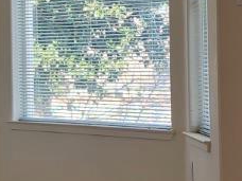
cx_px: -109
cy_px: 61
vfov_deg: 9.8
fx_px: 1056
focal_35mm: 151
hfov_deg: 12.5
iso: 40
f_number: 1.8
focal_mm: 6.4
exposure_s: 1/120
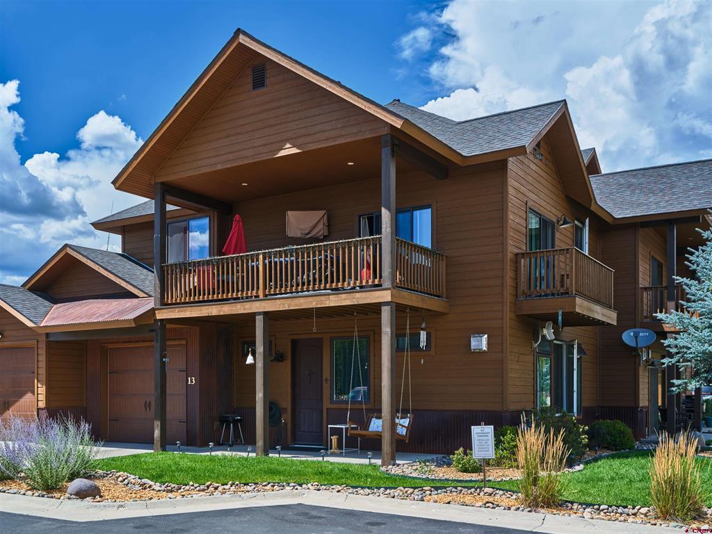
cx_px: 356
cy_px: 267
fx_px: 740
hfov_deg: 51.4
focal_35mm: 36
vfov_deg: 39.7
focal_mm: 45
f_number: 8
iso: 80
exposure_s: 1/200
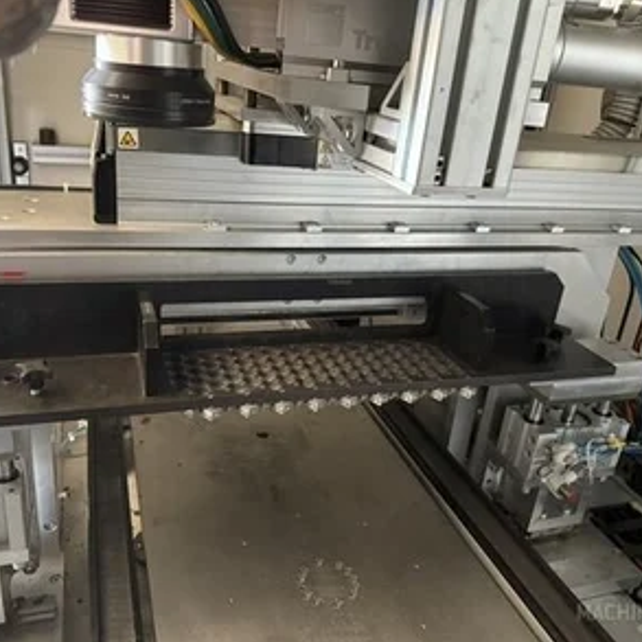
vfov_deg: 55.6
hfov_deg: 55.6
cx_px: 302
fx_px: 609
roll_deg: -5.2
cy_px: 322
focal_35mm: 29
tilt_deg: -23.4
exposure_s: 1/36
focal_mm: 6.76
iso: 1000
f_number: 1.78
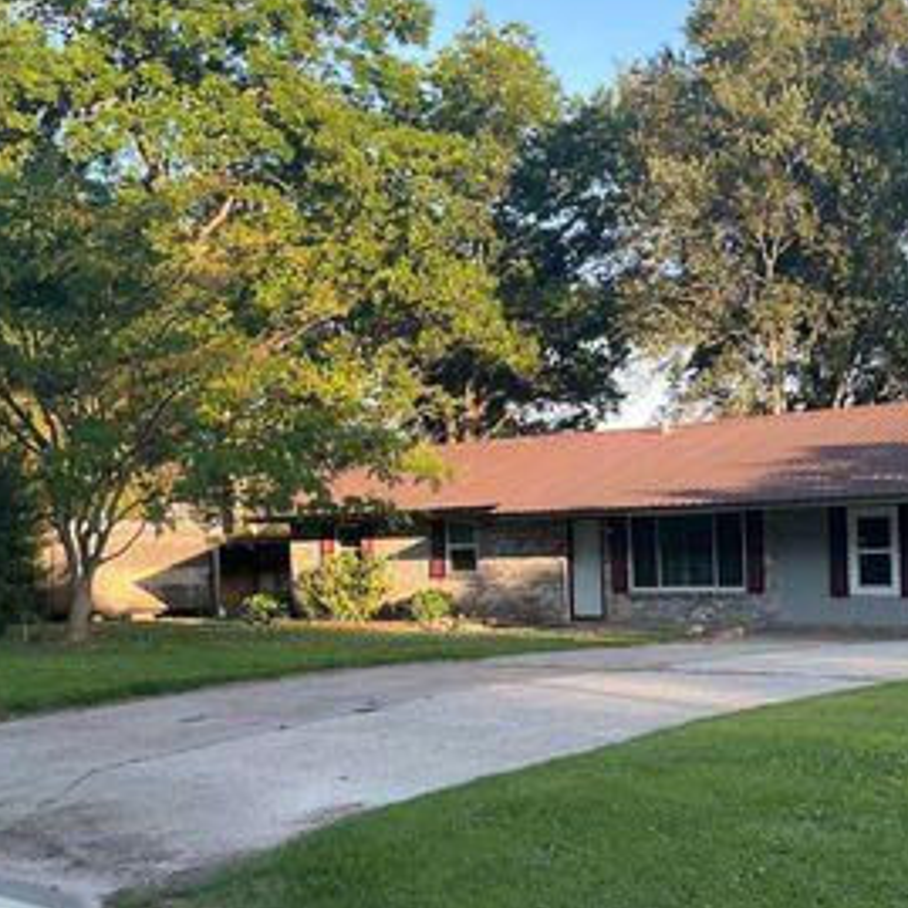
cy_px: 545
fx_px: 1365
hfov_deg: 35.9
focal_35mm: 46
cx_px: 692
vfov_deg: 36.7
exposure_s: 1/158
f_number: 1.8
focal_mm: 3
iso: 20
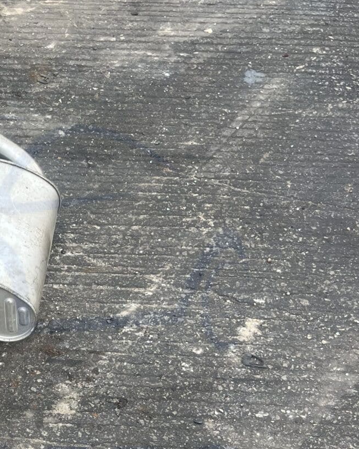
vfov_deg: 28.7
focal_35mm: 64
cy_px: 378
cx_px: -54
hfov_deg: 22.3
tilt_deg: -57.2
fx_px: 850
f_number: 1.6
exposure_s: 1/542
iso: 50
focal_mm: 5.1
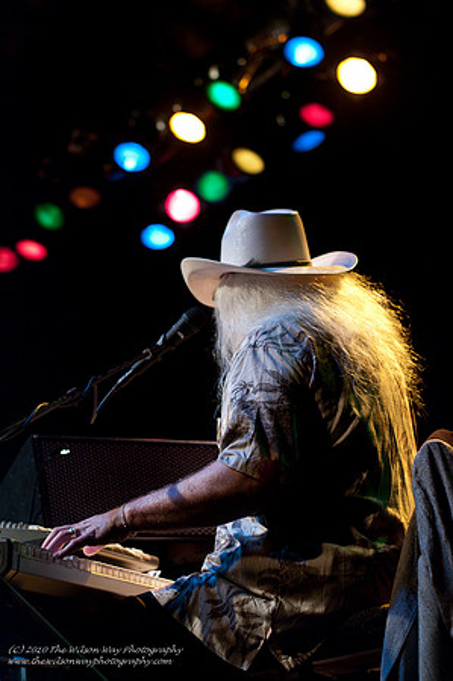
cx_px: 226
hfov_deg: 18.1
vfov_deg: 27.0
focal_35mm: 75
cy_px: 340
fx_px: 1419
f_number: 2.8
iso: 800
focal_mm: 50
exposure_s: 1/90
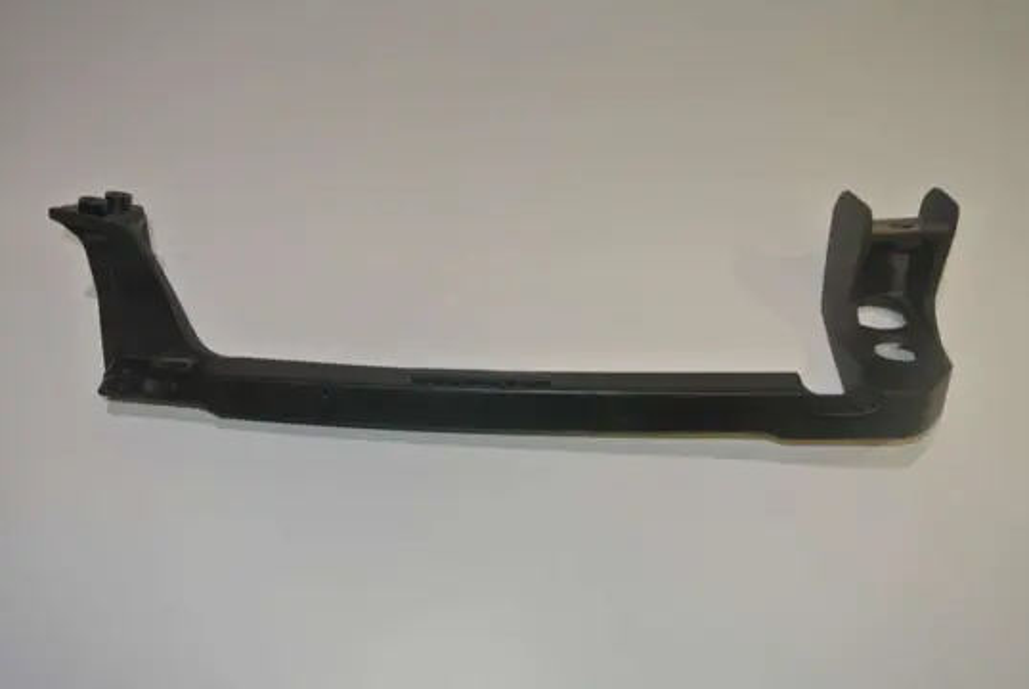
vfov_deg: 39.0
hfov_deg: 55.7
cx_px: 514
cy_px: 344
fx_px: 973
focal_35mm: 34
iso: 200
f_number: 4
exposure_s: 1/60
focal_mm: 12.7
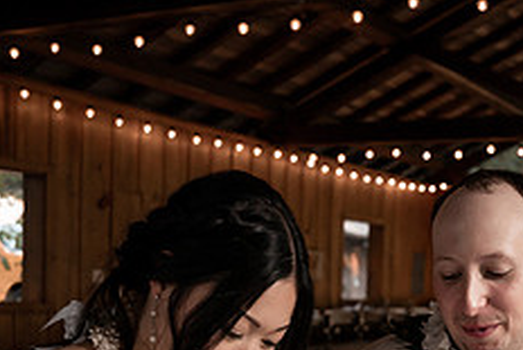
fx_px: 872
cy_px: 365
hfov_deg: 32.3
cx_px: 431
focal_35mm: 60
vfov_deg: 21.7
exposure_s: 1/400
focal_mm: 24
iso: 500
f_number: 2.8
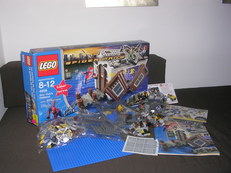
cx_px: 116
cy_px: 86
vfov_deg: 35.1
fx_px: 274
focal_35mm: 41
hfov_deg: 45.8
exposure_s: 1/60.1
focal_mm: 6.2
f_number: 2.9
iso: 50
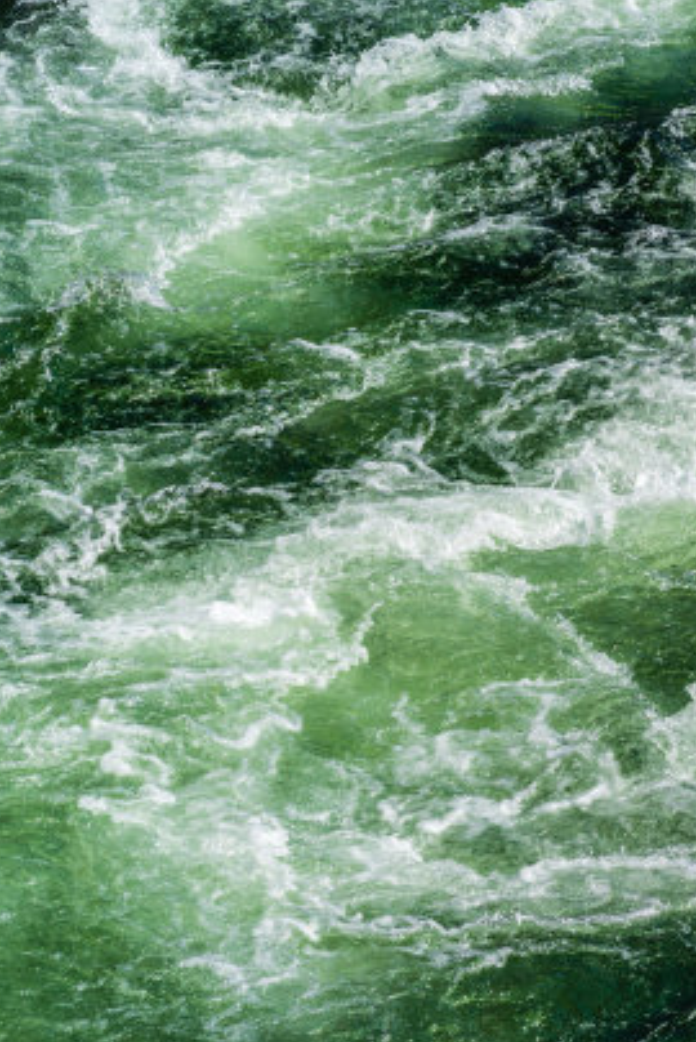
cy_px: 524
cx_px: 479
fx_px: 6484
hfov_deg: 6.1
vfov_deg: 9.2
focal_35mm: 224
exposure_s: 1/200
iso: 100
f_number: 11
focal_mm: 148
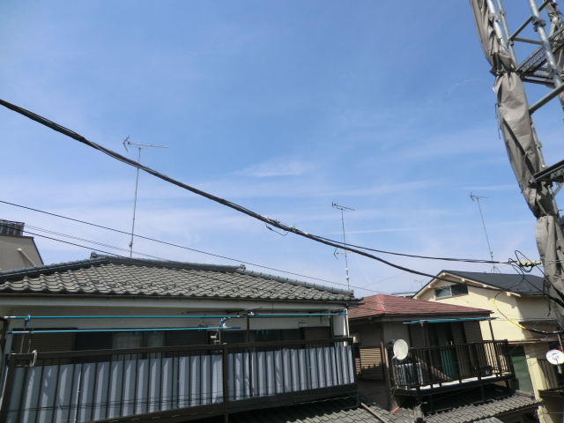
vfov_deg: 56.8
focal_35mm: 24
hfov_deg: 71.6
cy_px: 212
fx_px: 391
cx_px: 282
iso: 80
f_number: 7.5
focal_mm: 4.3
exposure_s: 1/320
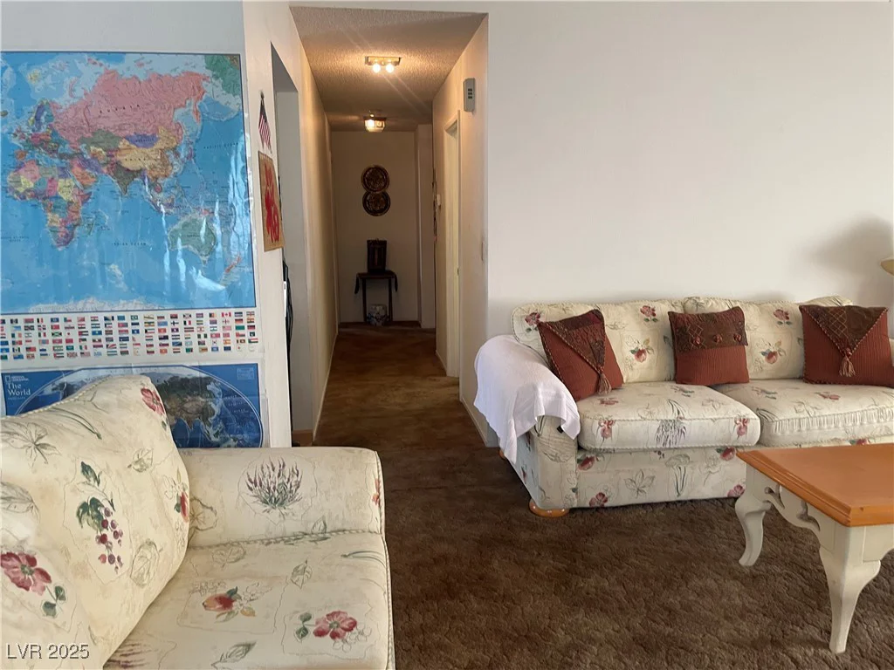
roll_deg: +1.3
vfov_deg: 53.1
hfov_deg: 67.3
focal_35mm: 26
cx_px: 447
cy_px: 335
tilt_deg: -9.3
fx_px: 671
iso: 100
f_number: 1.6
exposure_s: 1/60
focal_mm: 4.2
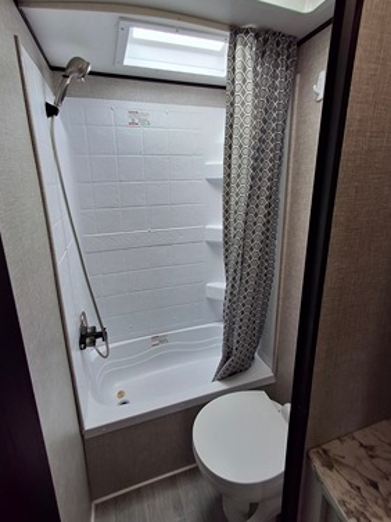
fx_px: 256
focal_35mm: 17
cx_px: 187
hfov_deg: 74.7
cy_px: 246
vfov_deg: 90.9
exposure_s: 1/161
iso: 40
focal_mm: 1.64
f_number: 2.2
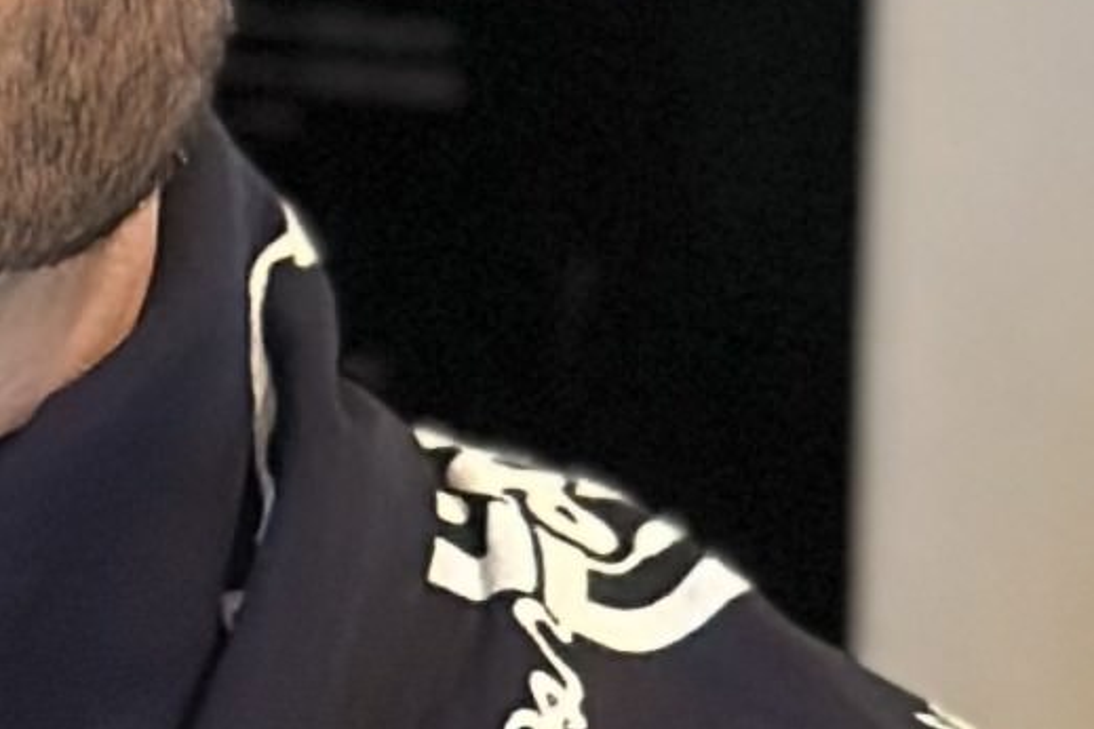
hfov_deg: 5.3
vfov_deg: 3.5
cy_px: 2096
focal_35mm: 388
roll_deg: -0.7
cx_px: -390
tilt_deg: -17.3
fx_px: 11790
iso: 320
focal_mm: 6.86
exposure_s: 1/33
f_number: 1.78
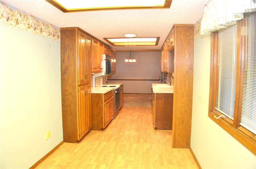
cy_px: 84
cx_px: 128
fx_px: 234
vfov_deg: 39.8
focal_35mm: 33
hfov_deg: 57.3
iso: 800
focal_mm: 22
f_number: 4
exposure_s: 1/60
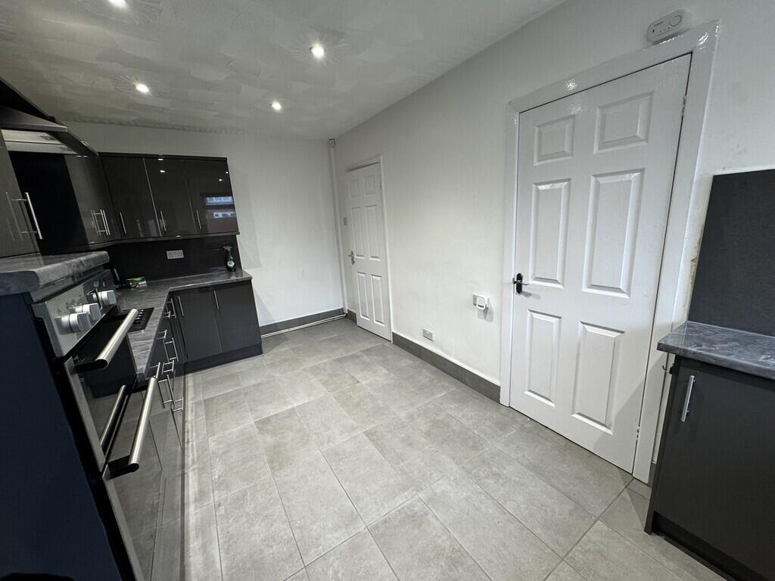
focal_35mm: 14
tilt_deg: -13.7
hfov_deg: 102.1
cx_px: 388
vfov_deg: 85.7
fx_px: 313
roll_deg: +4.2
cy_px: 290
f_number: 2.2
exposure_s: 1/100
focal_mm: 2.22
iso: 200
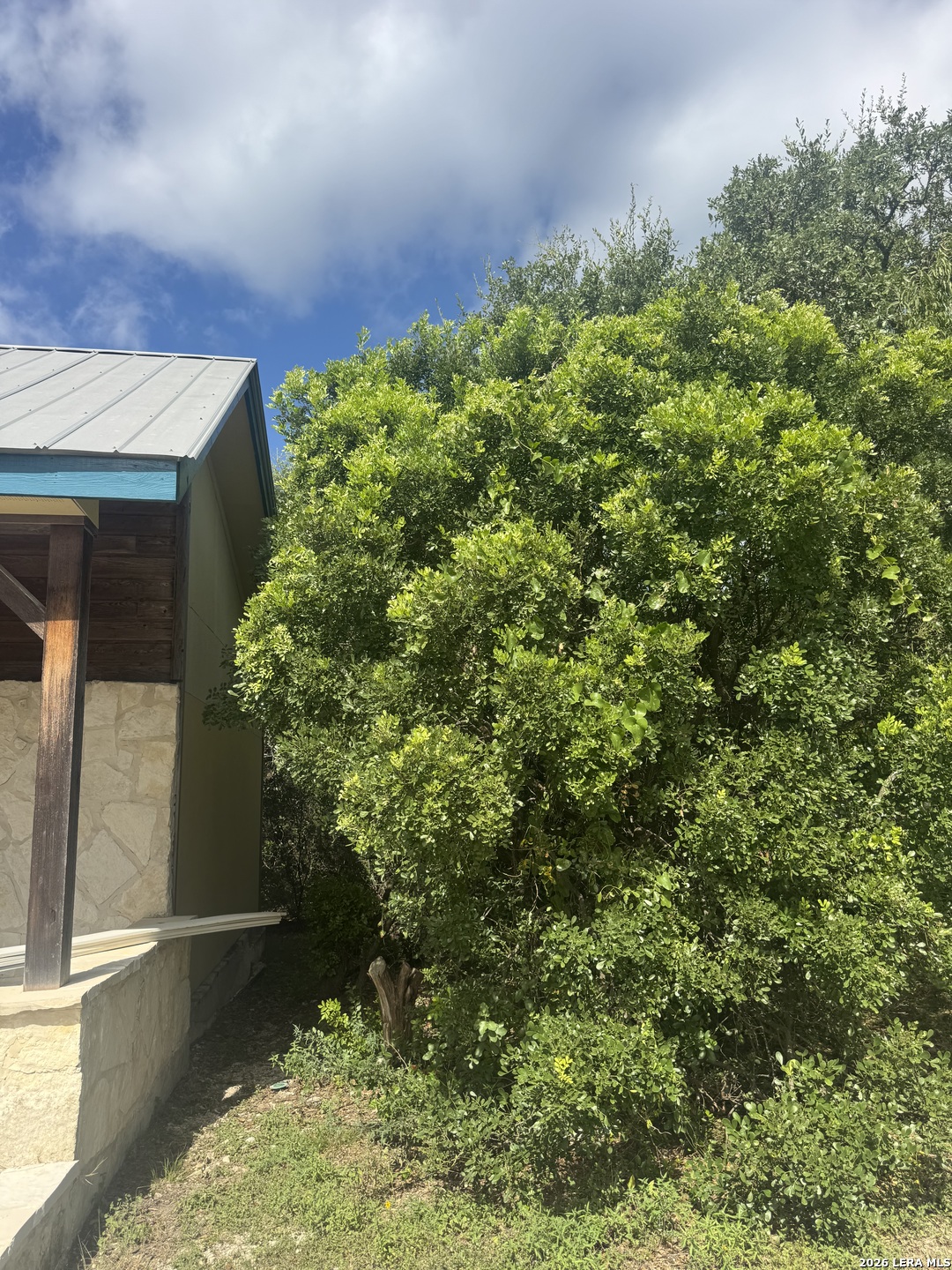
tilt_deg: +9.7
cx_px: 476
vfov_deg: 71.6
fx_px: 880
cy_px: 635
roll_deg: +2.2
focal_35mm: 24
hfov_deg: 56.8
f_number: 1.78
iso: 80
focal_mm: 6.76
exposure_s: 1/3096
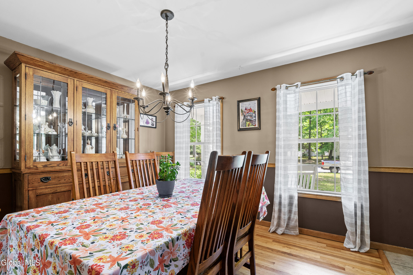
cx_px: 206
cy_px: 138
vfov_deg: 73.7
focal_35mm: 16
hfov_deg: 96.7
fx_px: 184
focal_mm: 16
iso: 640
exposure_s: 1/4
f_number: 8
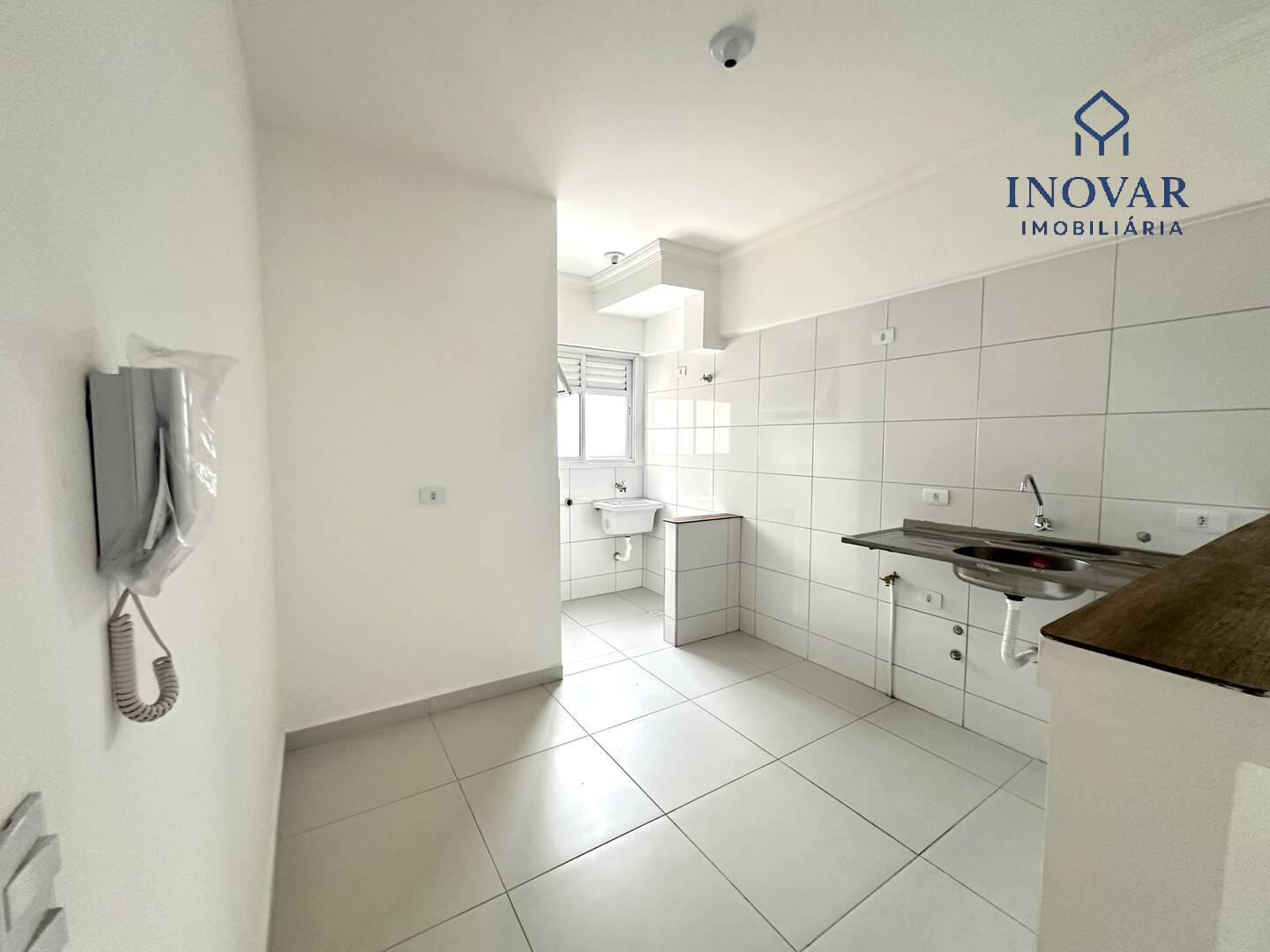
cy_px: 476
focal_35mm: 14
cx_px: 635
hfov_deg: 102.1
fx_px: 514
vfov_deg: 85.7
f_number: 2.2
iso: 320
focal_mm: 2.22
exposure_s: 1/80
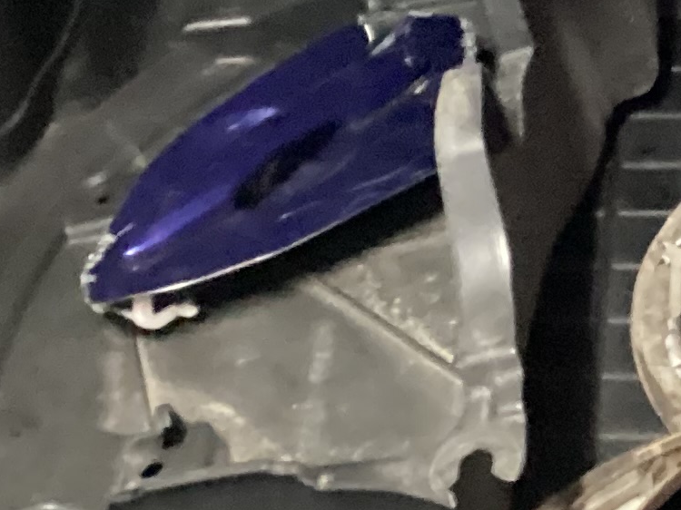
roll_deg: +0.4
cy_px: 76
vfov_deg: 10.9
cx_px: 749
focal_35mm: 135
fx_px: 2655
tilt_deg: -36.7
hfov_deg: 14.3
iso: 800
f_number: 2.4
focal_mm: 3.3
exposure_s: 1/15
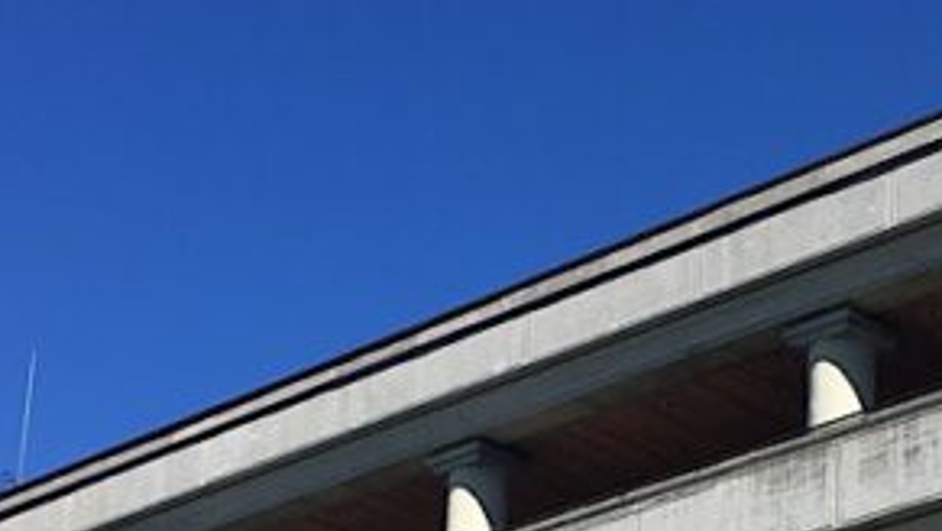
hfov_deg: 19.2
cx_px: 615
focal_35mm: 111
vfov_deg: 10.7
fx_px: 2774
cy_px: 648
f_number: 2.2
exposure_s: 1/1876
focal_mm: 4.15
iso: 25
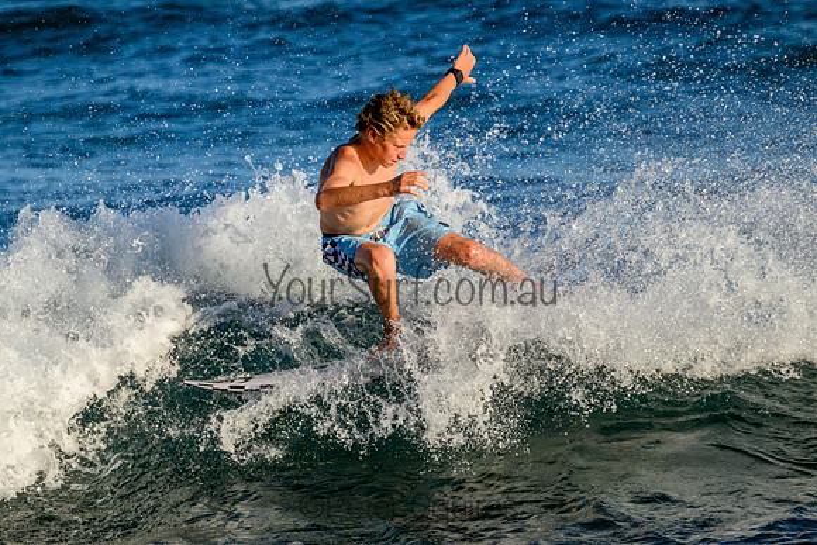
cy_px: 335
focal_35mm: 1099
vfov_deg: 1.3
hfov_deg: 1.9
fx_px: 24935
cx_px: 276
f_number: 11
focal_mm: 800
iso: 1400
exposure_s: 1/2000
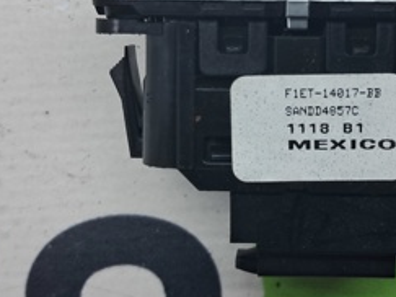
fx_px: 812
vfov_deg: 20.6
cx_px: 277
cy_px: 92
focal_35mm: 71
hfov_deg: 27.2
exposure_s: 1/50
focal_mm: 4
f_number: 1.8
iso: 50
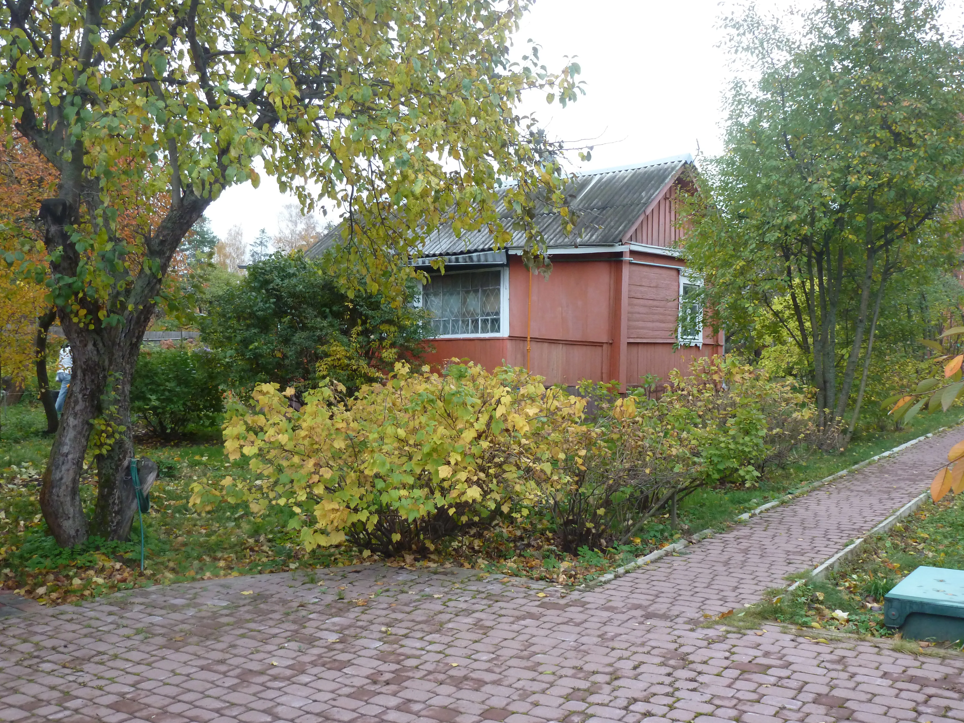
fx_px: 947
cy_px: 368
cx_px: 485
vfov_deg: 41.8
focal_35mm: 34
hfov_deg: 54.0
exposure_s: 1/60
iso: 250
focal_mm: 5.9
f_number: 3.6
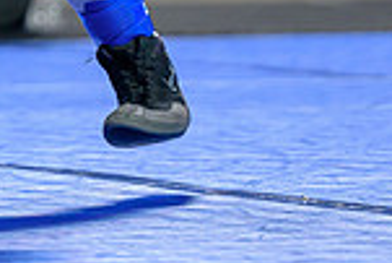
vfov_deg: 1.9
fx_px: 7684
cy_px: -311
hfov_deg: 2.9
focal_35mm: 705
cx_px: -221
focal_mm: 145
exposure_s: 1/800
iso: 2000
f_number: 2.8
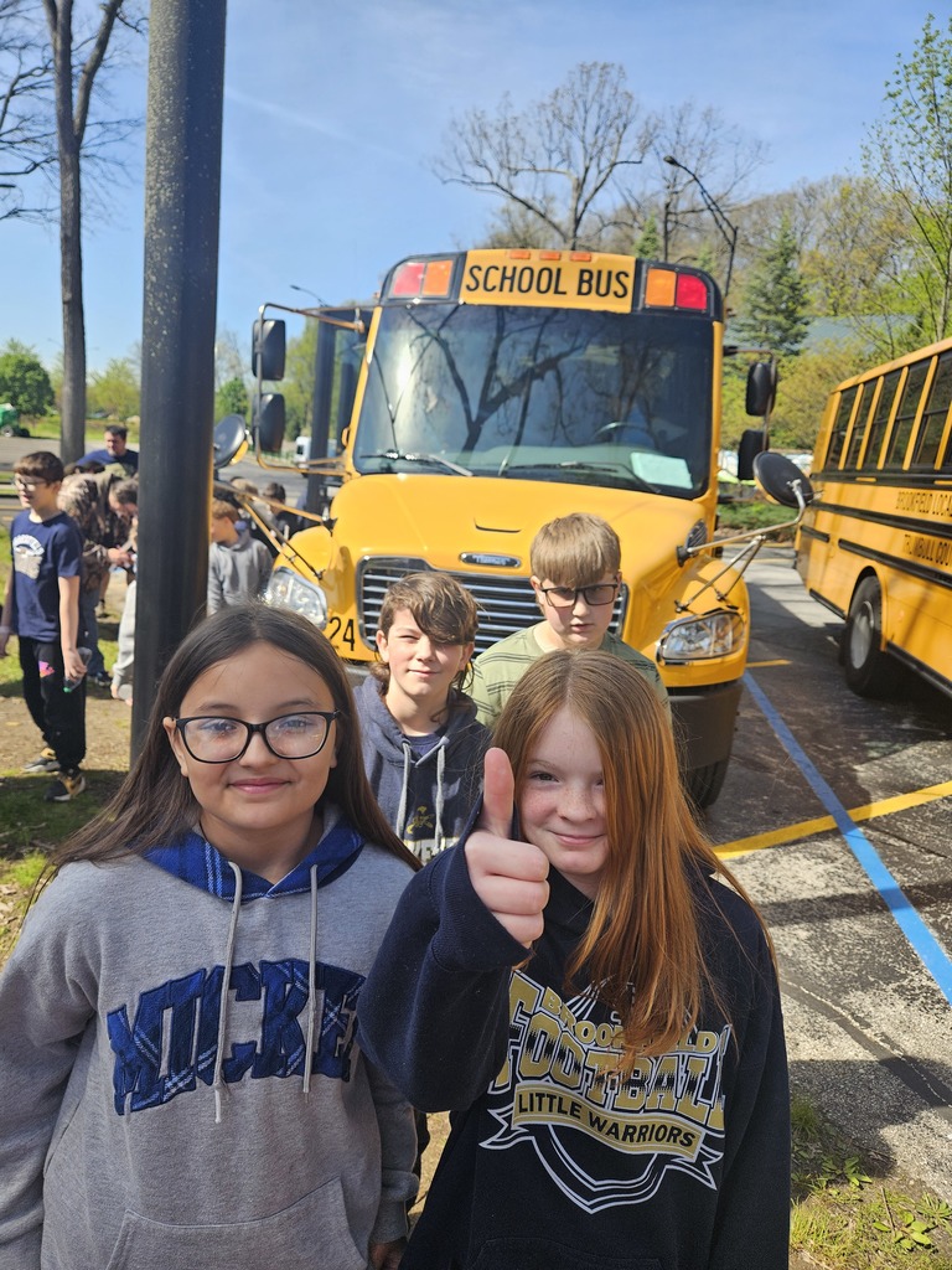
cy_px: 635
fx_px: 843
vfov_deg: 73.9
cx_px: 476
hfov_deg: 58.9
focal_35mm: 23
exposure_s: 1/1038
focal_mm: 5.4
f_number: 1.8
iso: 50
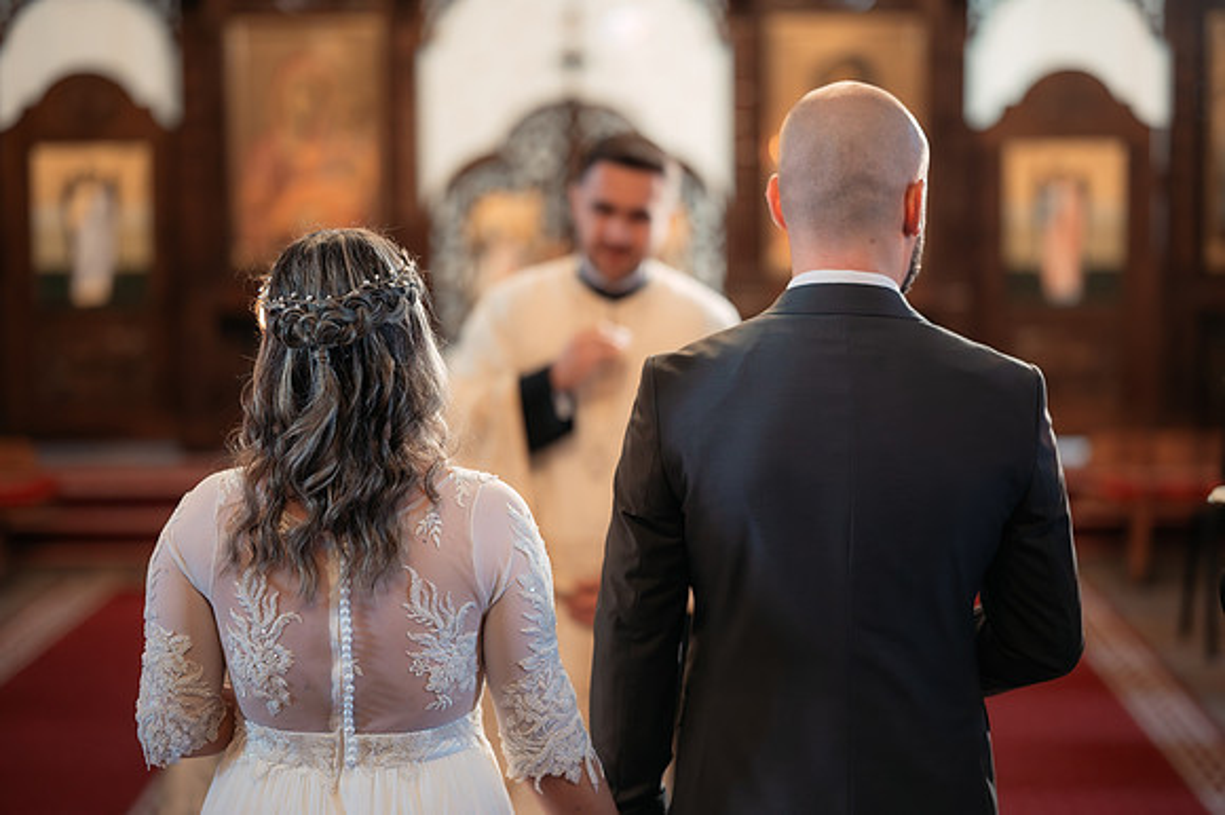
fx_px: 2891
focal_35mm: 85
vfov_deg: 16.1
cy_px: 408
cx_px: 612
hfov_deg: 23.9
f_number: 1.8
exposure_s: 1/200
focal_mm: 85
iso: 1600
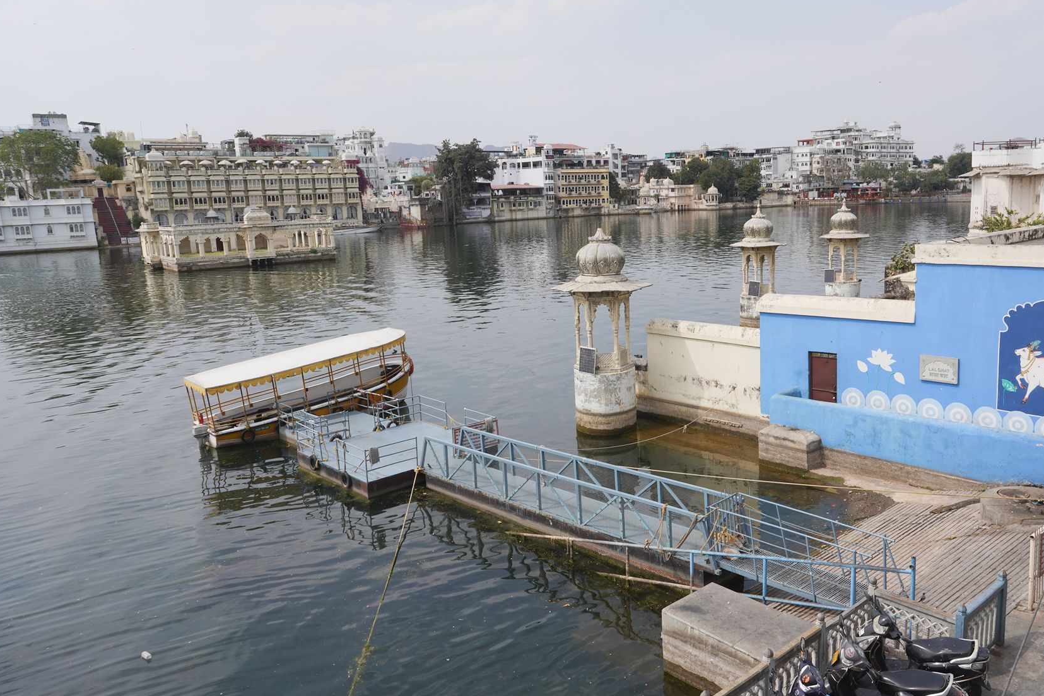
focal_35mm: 29
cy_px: 335
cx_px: 614
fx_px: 841
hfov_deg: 63.2
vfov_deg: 45.0
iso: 100
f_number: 16
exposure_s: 1/100
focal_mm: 24
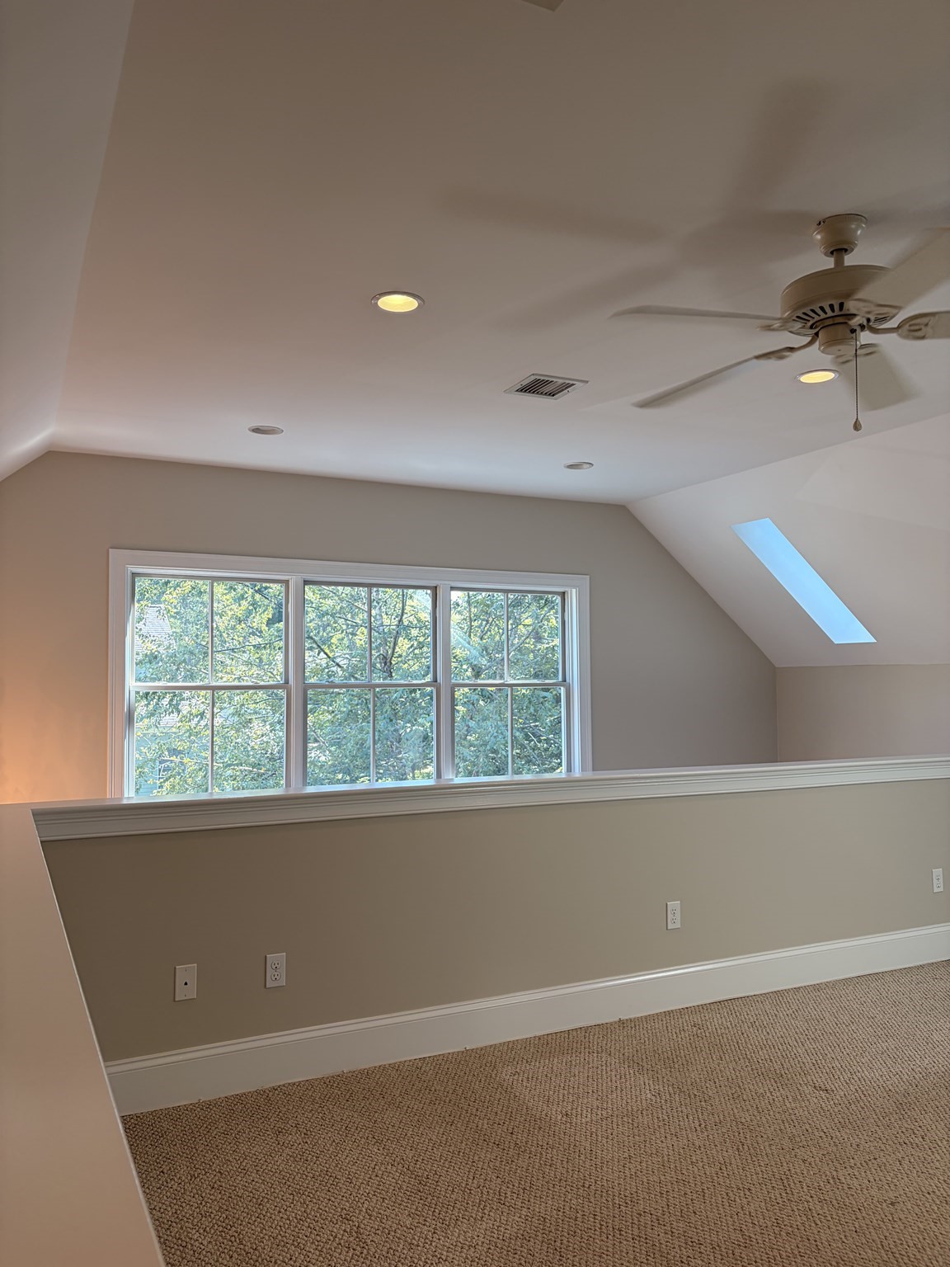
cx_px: 475
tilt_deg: +3.0
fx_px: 951
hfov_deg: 53.1
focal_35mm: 26
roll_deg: +0.3
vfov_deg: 67.3
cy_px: 634
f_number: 1.6
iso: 50
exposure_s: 1/120
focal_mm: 5.96
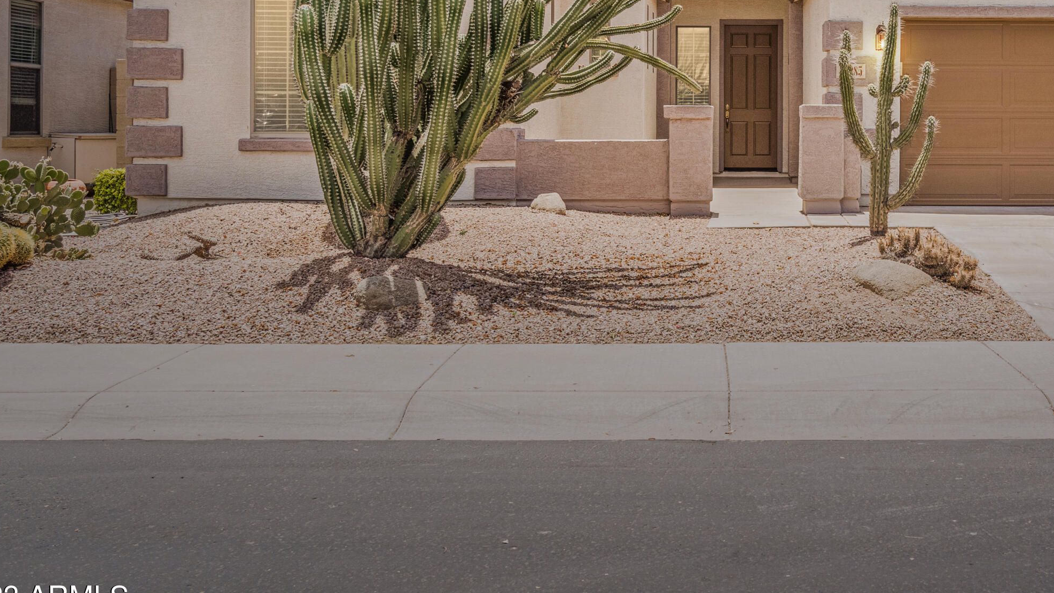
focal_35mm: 44
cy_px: 111
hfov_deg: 45.1
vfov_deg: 26.5
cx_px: 752
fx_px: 1235
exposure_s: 1/8000
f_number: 4
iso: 800
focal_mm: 18.5
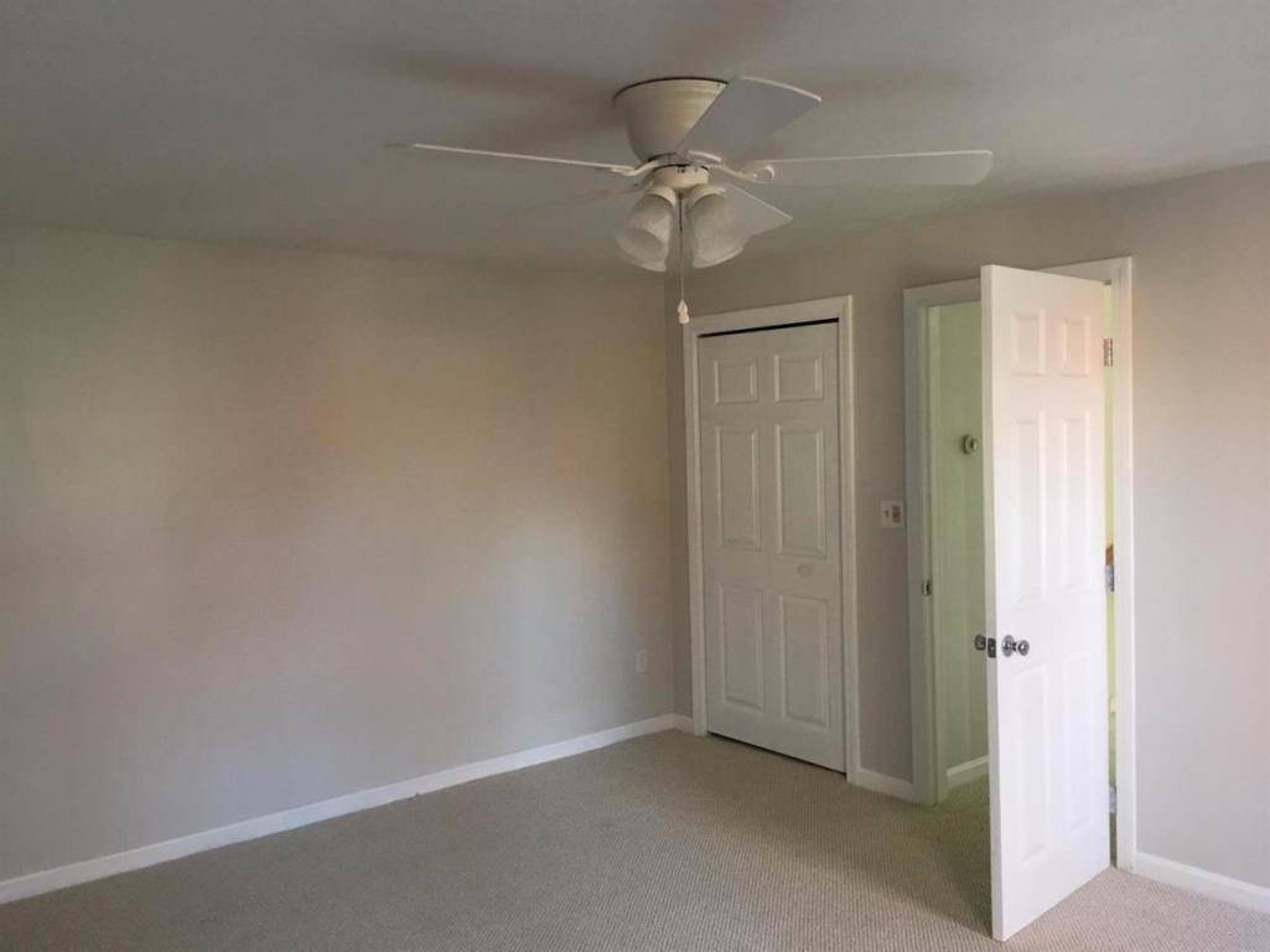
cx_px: 635
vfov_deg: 48.2
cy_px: 476
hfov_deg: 61.7
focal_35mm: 29
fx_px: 1064
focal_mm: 4.15
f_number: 2.2
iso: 100
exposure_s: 1/30
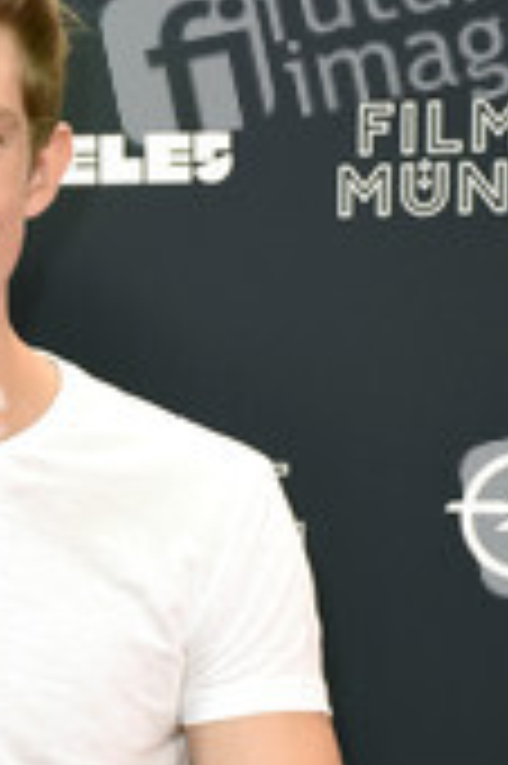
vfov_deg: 10.3
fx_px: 4199
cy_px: 716
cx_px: -74
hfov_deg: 6.9
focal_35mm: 198
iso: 400
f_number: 6.3
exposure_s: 1/60
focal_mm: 56
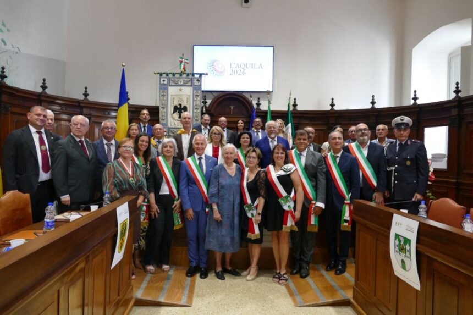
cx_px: 236
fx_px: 328
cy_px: 158
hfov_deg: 71.5
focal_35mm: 25
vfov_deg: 51.3
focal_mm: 9.12
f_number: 2.8
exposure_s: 1/60
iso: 400
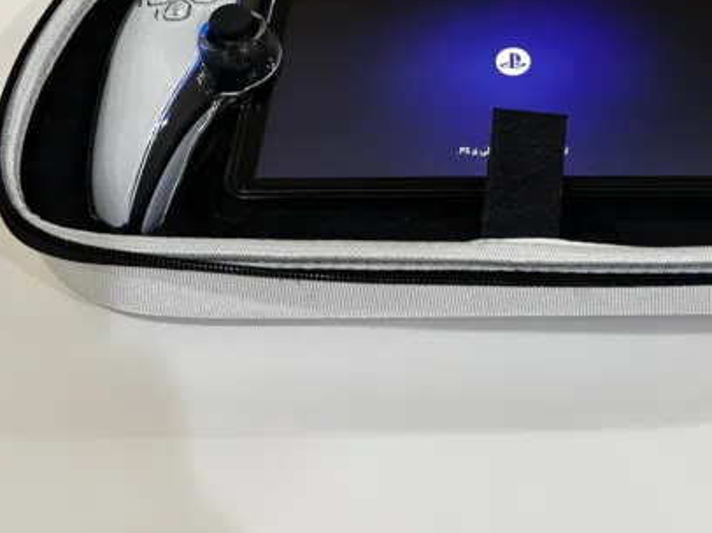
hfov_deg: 44.5
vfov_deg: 34.2
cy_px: 119
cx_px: 517
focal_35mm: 41
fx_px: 843
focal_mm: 5.7
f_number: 1.5
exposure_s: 1/60
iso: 125
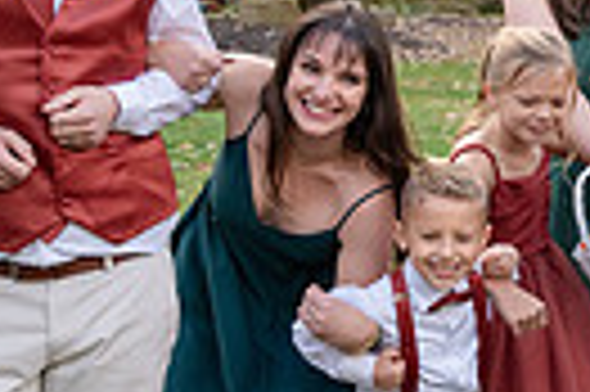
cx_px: 1090
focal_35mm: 126
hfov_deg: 14.2
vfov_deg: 10.8
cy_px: 83
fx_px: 2062
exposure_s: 1/1600
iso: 2500
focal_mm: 28
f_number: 5
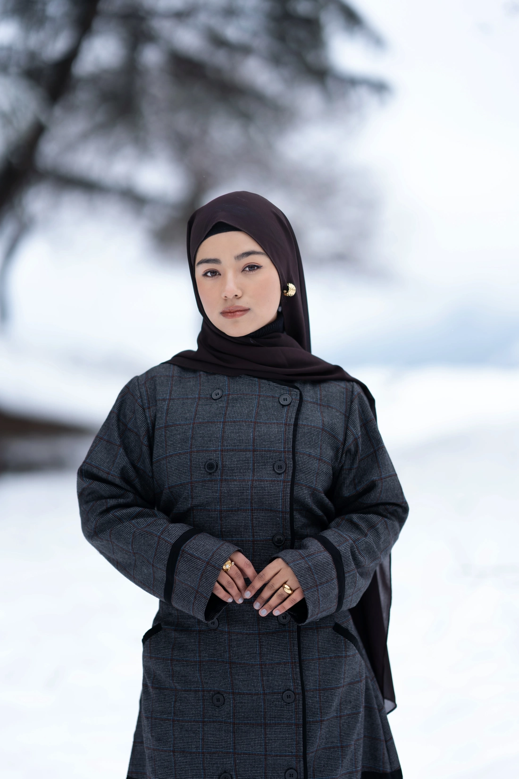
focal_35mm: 85
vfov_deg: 23.9
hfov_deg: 16.1
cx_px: 260
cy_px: 390
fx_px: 1838
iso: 50
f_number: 1.4
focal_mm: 85
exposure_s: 1/1600
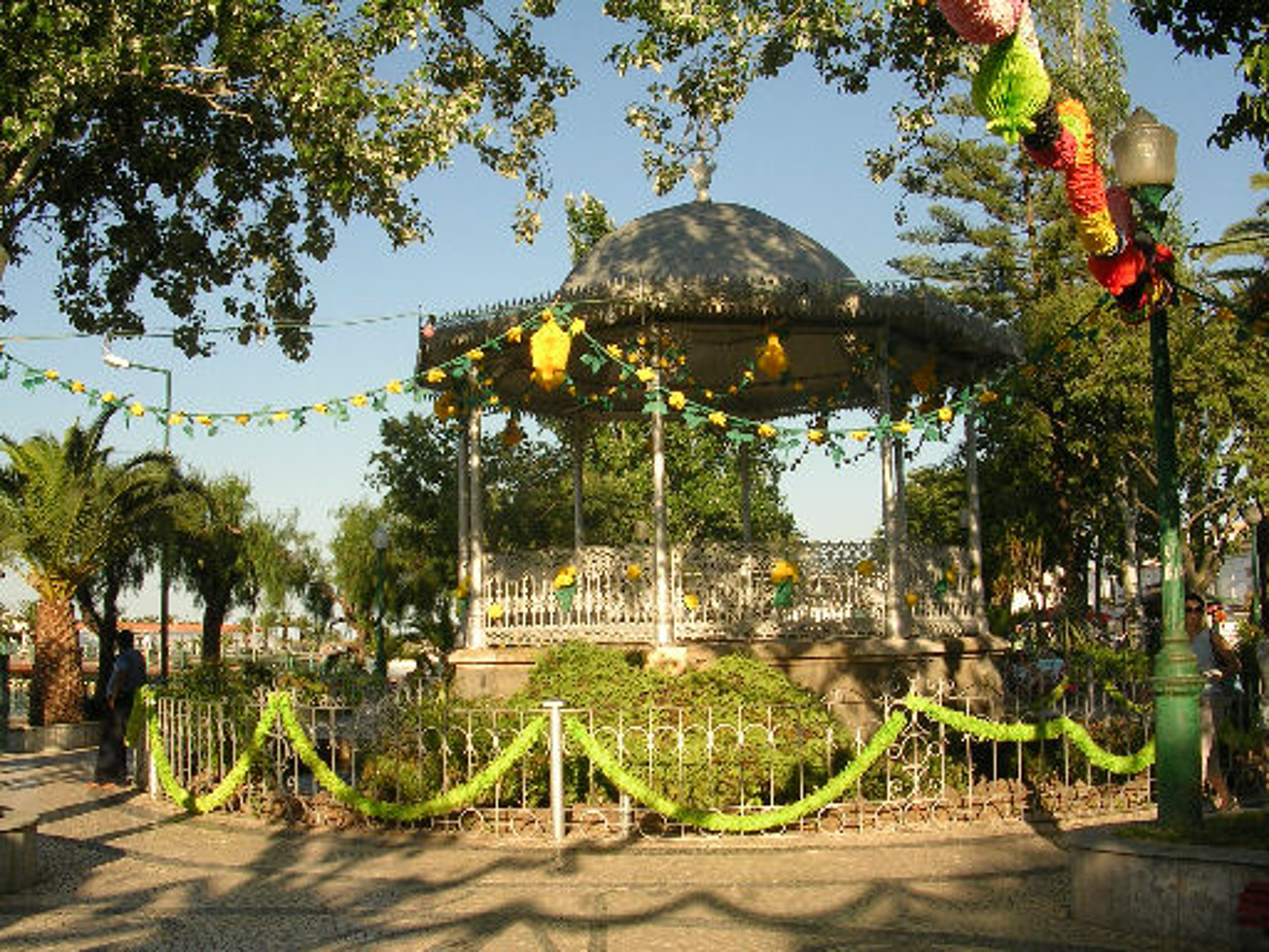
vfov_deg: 37.7
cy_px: 476
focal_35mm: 38
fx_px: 1393
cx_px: 634
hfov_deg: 49.0
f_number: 5.6
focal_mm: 5.8
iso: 50
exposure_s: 1/203
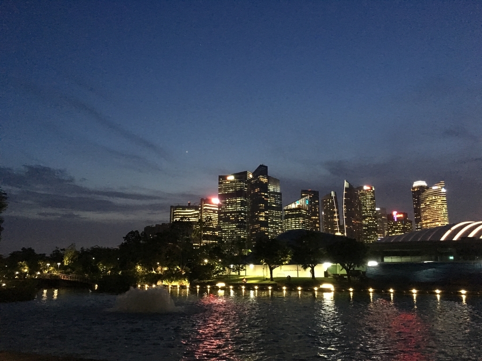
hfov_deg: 61.7
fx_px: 404
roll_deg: -0.1
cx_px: 241
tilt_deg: +13.9
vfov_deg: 48.2
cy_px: 180
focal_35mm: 29
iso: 640
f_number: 2.2
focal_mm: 4.15
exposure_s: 1/17
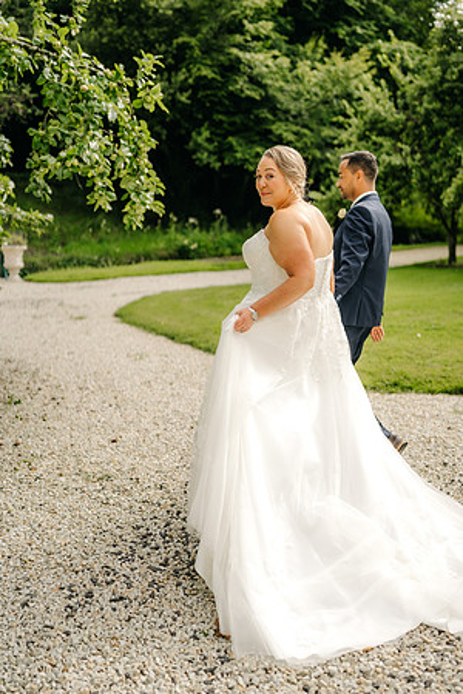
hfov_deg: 37.9
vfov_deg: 54.4
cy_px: 347
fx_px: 675
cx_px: 232
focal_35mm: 35
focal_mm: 35
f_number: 1.4
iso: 100
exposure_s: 1/5000
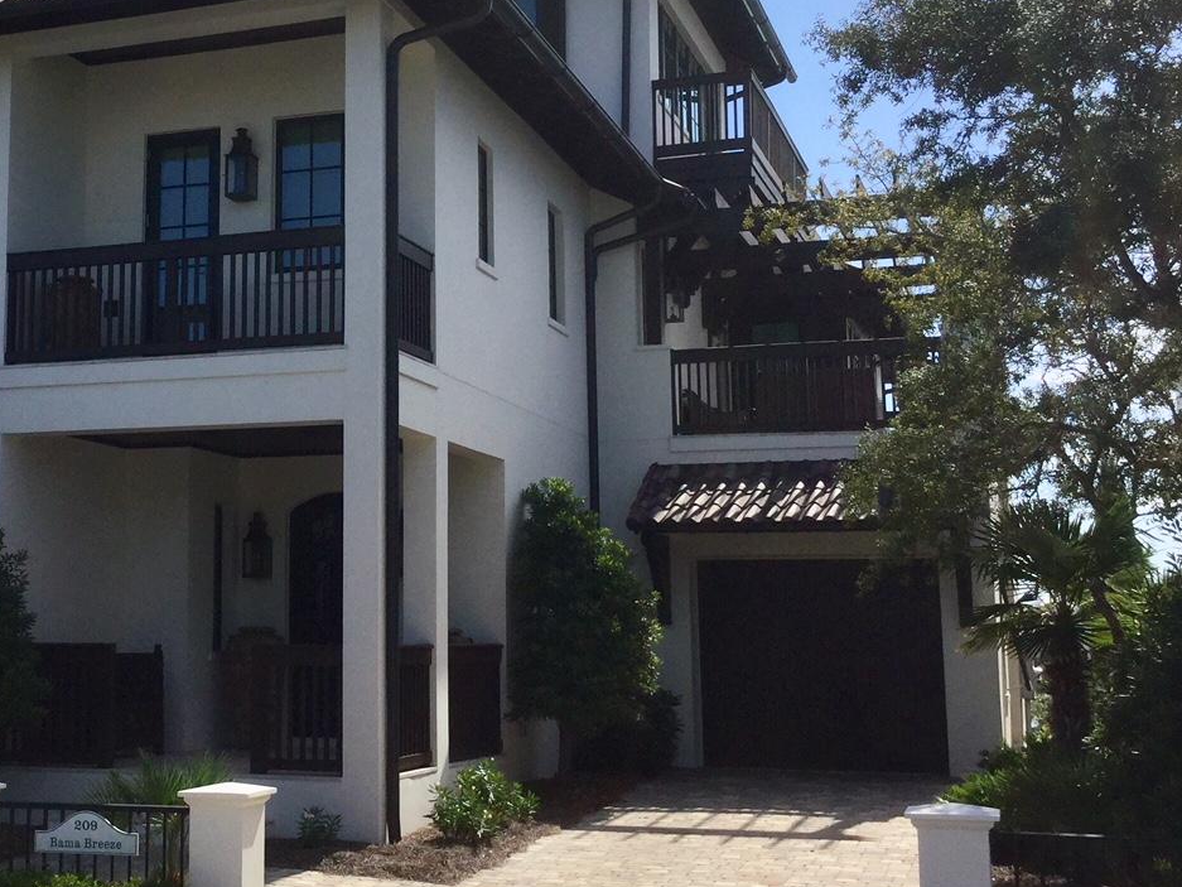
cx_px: 294
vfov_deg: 27.0
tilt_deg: +8.1
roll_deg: -1.0
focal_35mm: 54
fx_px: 1844
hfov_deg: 34.8
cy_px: 361
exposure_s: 1/1698
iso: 25
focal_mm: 3.3
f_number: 2.4
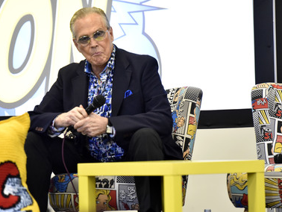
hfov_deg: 8.6
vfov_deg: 6.5
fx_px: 1867
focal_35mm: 229
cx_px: 118
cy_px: 111
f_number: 3.5
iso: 4500
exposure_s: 1/125
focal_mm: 200
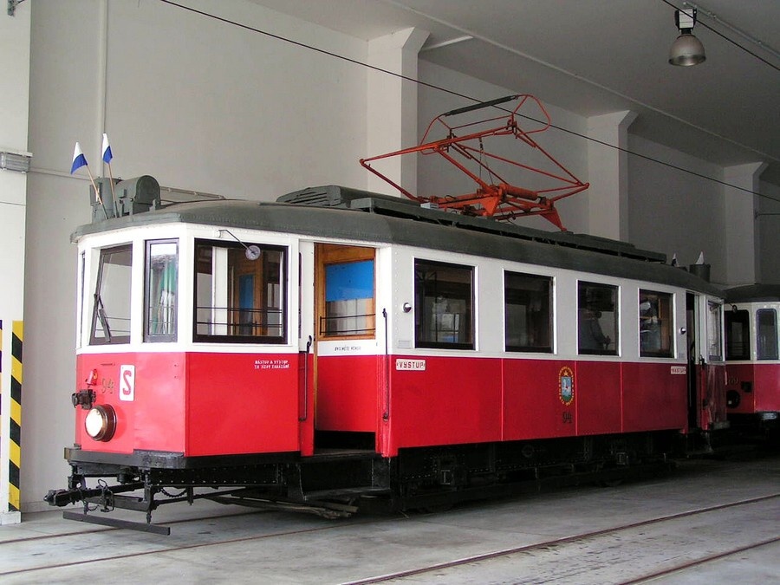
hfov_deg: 42.1
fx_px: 1014
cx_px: 390
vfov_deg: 32.2
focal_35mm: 45
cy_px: 292
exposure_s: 1/50
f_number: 2.8
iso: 100
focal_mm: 6.9
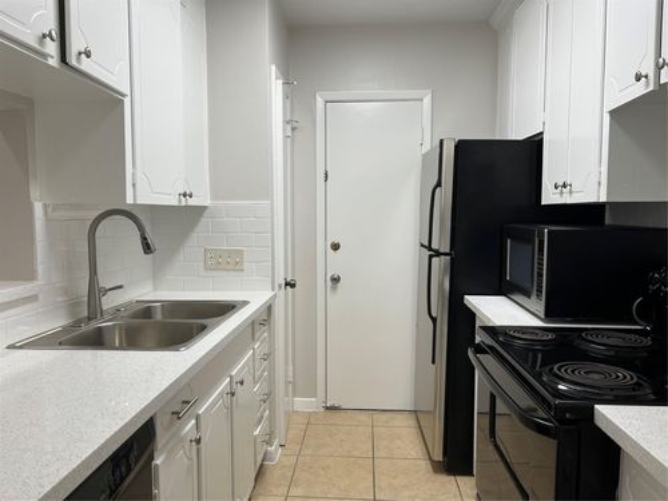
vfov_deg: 53.1
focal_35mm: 26
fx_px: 502
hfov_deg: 67.3
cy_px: 250
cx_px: 334
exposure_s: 1/120
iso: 64
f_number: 1.5
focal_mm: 5.7
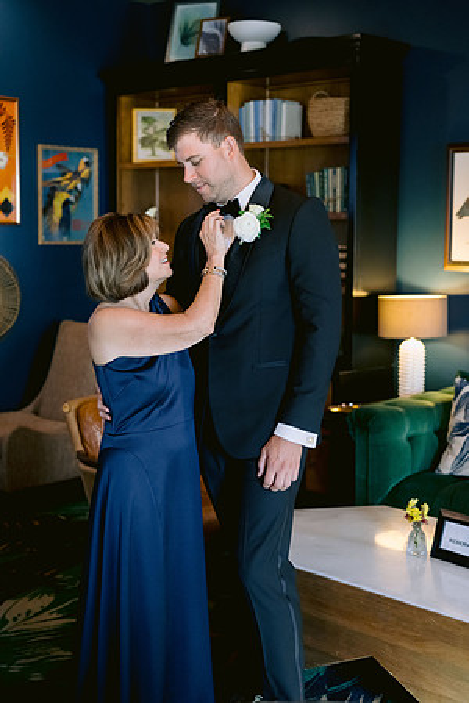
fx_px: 977
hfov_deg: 27.0
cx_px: 234
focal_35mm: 50
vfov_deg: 39.6
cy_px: 352
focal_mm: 50
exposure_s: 1/200
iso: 3200
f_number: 2.5
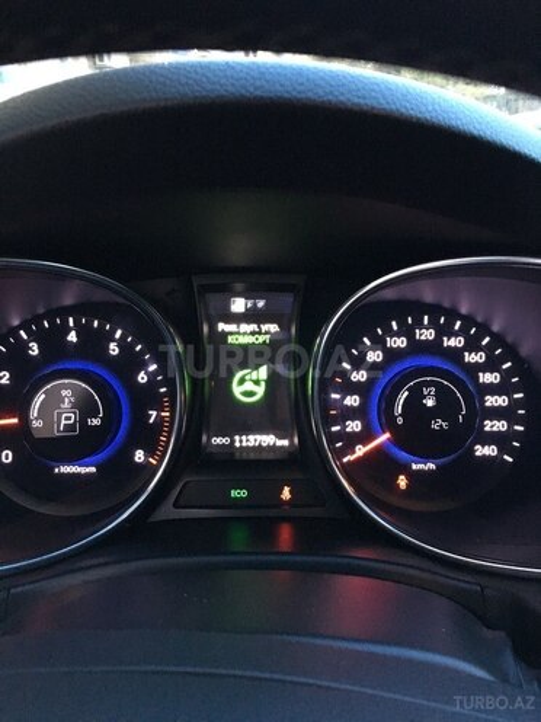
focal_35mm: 29
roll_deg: +0.8
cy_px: 361
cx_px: 270
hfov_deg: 48.2
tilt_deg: -22.0
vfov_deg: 61.7
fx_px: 604
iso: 250
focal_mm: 4.15
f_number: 2.2
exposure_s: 1/17
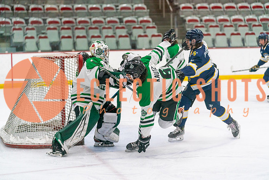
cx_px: 134
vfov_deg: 12.3
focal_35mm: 111
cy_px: 90
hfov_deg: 18.4
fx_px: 830
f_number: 2.8
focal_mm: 107
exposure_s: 1/1600
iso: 4000
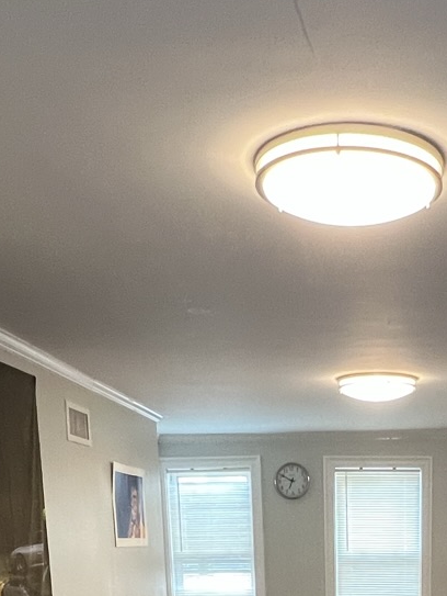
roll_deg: +1.8
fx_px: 843
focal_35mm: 49
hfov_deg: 29.1
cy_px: 722
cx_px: 347
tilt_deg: -9.7
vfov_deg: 32.0
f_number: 1.8
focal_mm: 1.57
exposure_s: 1/60
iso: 200
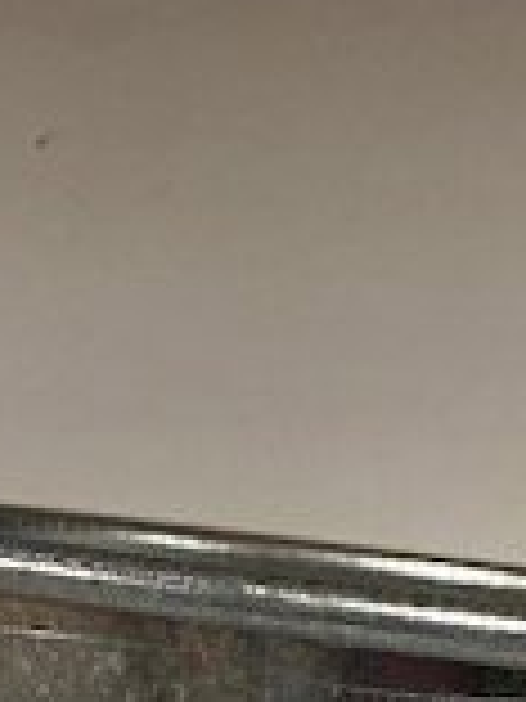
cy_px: 1008
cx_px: 454
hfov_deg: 13.7
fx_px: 2168
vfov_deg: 16.9
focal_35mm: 107
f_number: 1.8
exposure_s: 1/50
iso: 250
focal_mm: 4.25
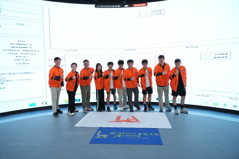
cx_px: 120
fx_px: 199
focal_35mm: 30
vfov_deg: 43.6
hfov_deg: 61.9
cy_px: 80
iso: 12800
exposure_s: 1/640
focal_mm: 30
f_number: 5.6
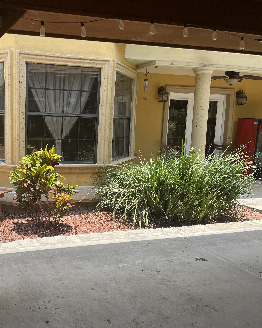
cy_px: 164
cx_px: 47
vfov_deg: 52.8
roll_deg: -0.6
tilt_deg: -6.0
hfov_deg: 41.2
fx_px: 330
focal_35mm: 34
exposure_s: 1/1072
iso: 32
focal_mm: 4.2
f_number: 1.6
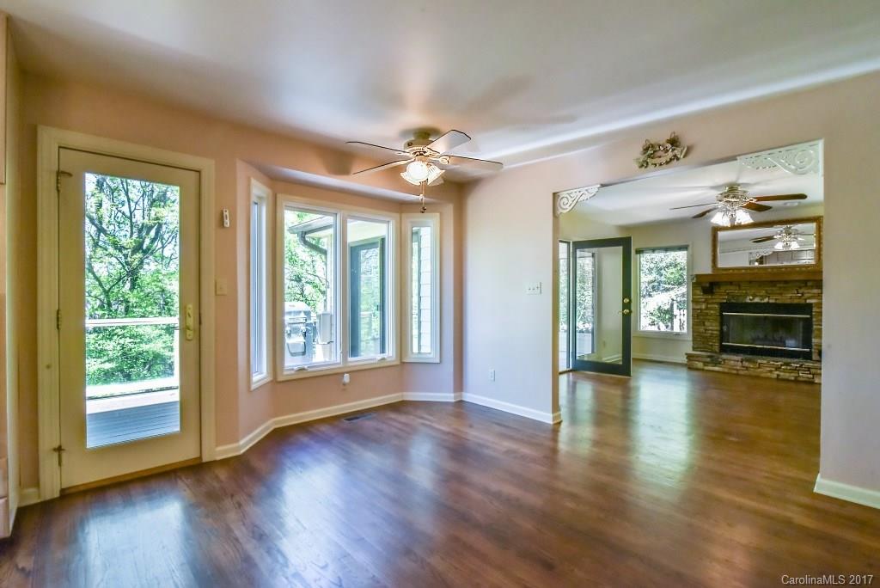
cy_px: 294
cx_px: 440
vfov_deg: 73.8
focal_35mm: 16
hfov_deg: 96.7
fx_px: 391
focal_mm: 16
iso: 4000
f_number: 14
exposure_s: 1/200
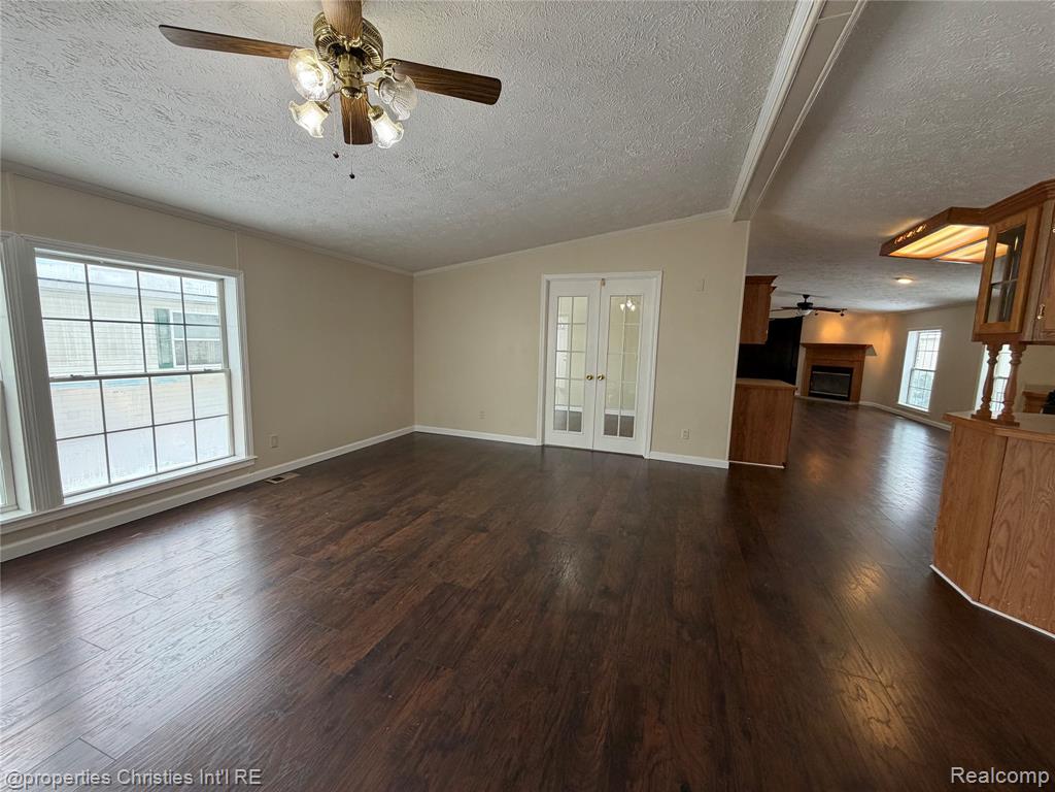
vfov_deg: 85.7
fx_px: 427
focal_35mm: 14
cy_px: 396
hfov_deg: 102.1
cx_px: 528
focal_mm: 2.22
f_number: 2.2
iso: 160
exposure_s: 1/120
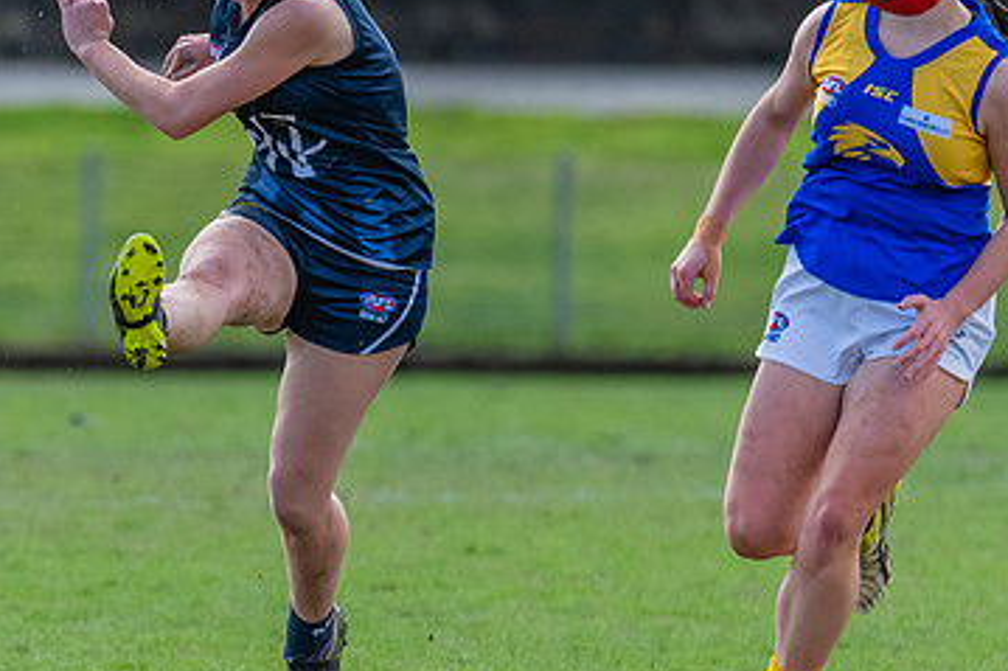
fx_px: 32659
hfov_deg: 1.8
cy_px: 269
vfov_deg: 1.2
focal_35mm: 1167
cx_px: 185
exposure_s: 1/1600
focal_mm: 450
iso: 1250
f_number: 6
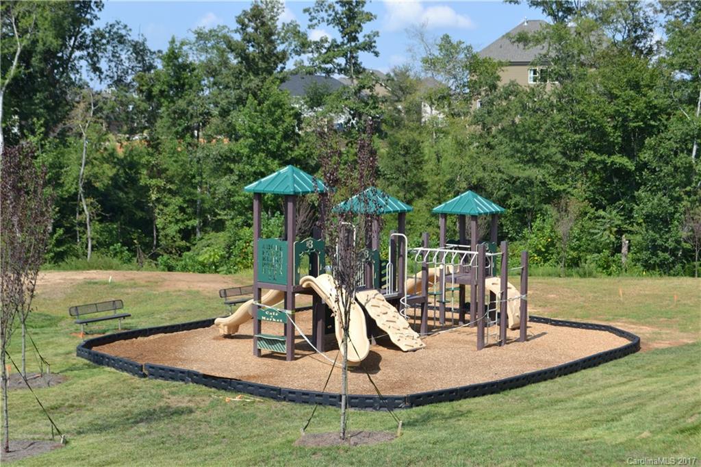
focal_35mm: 54
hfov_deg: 36.9
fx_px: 1051
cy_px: 234
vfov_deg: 25.0
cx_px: 350
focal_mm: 36
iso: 100
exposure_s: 1/200
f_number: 7.1
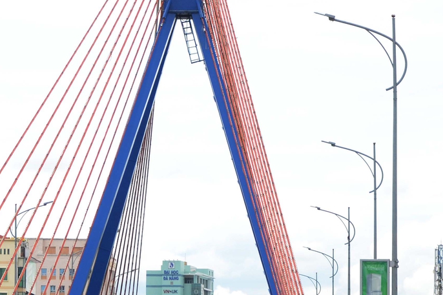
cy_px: 133
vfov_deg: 7.0
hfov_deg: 10.4
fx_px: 2417
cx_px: 77
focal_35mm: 196
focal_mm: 45
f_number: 5.6
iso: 400
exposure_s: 1/1250
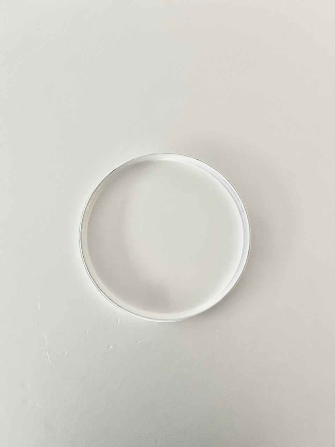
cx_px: 168
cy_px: 224
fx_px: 335
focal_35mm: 26
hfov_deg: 53.1
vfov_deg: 67.3
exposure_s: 1/40
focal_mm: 5.7
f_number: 1.5
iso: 640
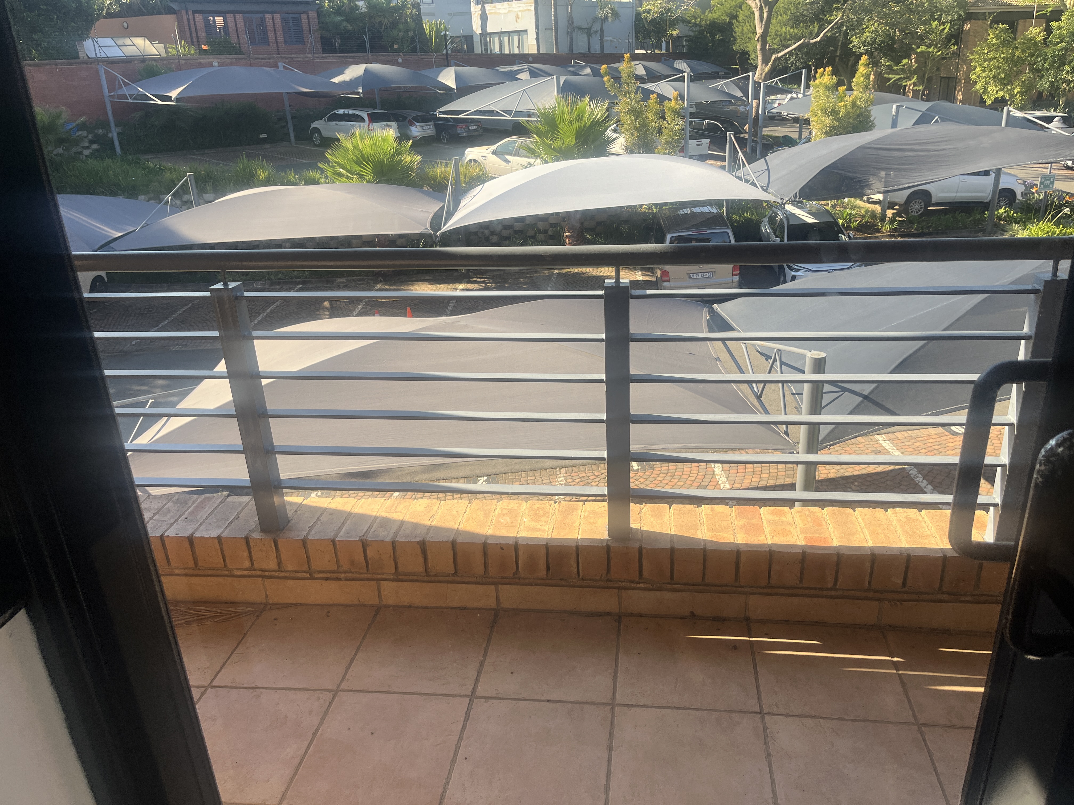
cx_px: 537
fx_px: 807
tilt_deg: -23.3
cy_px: 402
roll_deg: +1.8
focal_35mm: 26
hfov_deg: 67.3
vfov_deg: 53.1
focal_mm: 5.1
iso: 50
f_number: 1.6
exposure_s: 1/577
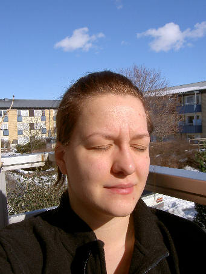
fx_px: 270
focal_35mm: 34
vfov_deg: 53.9
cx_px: 103
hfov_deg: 41.8
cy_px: 137
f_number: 4.7
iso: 50
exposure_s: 1/500
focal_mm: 5.6
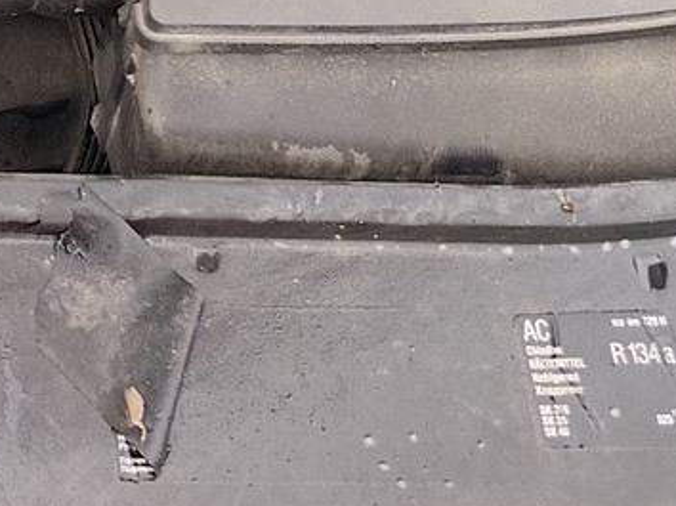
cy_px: -556
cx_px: -304
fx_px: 2030
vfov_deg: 12.3
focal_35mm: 104
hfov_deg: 17.3
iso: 160
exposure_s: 1/100
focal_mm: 6.19
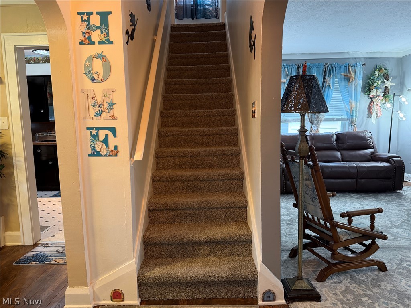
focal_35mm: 24
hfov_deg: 71.6
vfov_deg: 56.8
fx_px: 285
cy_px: 154
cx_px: 206
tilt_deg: -7.1
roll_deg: +1.3
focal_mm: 6.76
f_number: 1.78
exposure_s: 1/60
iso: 250
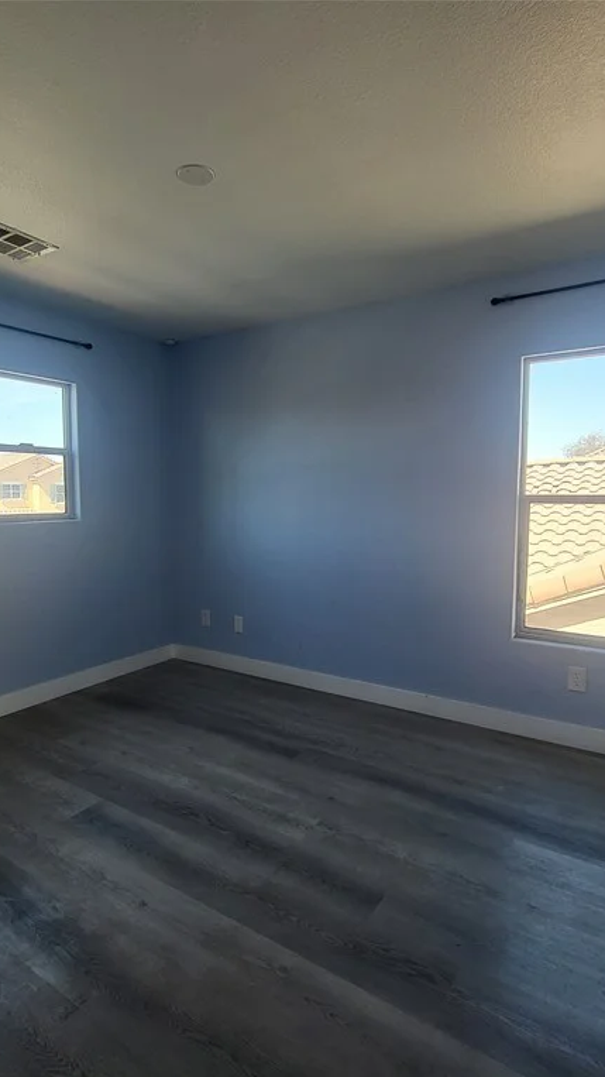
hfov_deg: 58.3
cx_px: 281
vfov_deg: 89.6
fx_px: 542
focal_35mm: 19
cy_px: 541
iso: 40
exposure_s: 1/120
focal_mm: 1.74
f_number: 2.2
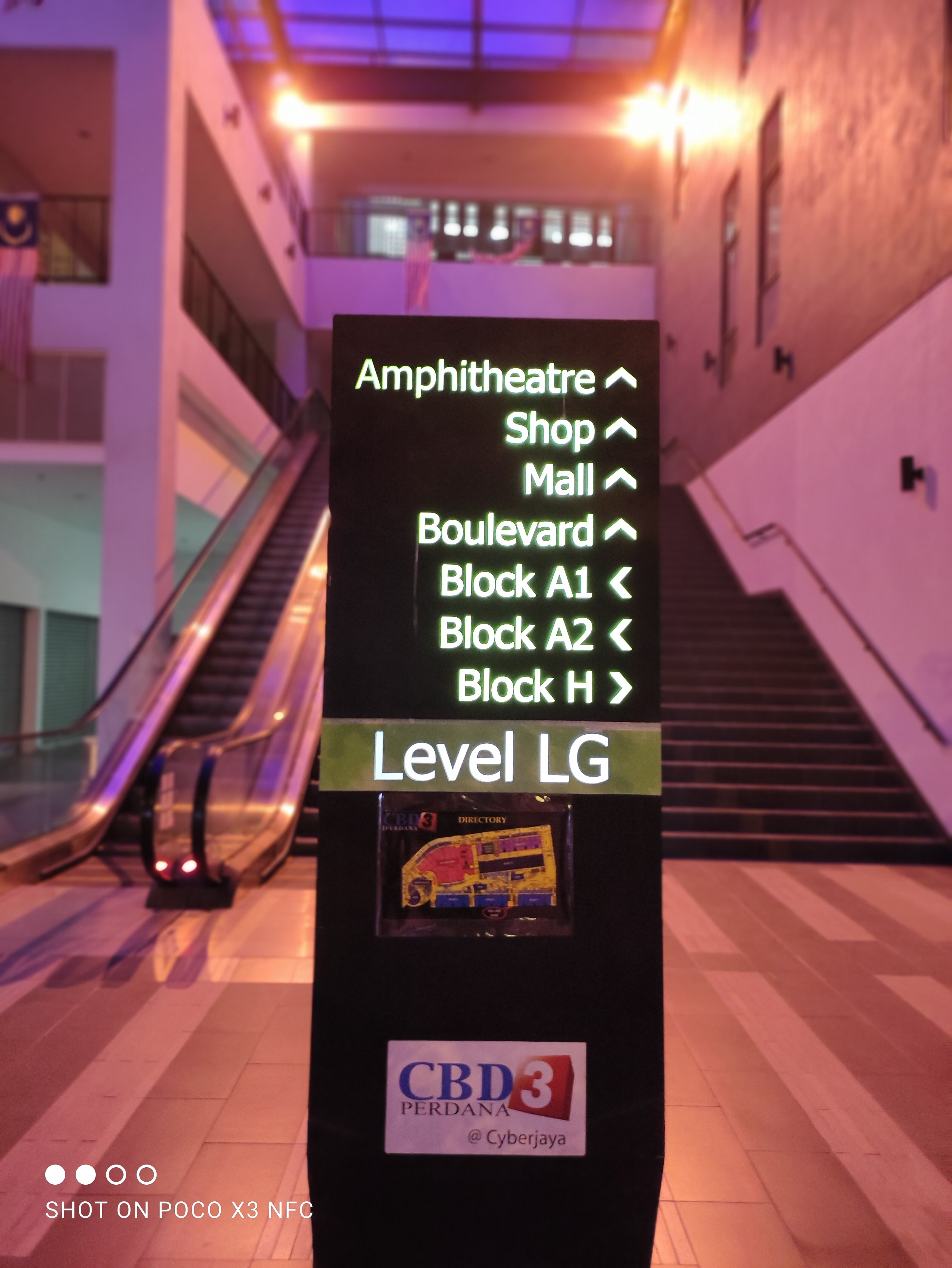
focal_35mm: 25
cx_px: 476
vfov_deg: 69.4
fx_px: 916
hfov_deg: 54.9
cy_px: 634
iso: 1727
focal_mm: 5.43
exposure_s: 1/17
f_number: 1.89
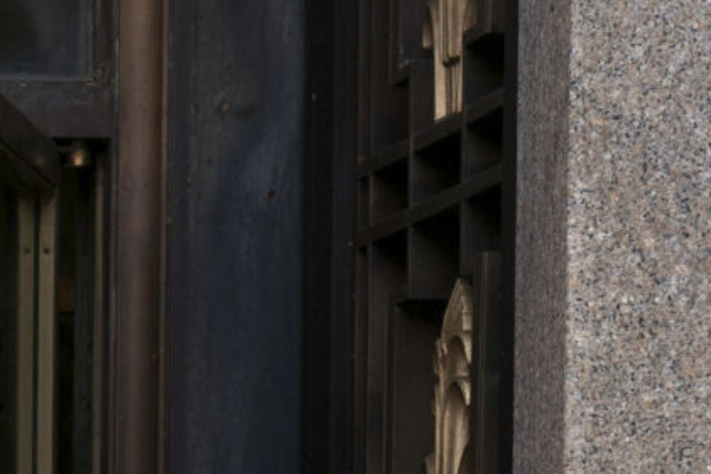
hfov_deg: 5.2
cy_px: 1308
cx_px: -444
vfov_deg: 3.4
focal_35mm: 395
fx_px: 7803
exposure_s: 1/400
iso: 800
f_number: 4
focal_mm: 65
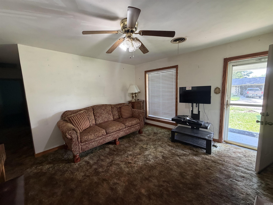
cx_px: 136
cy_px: 102
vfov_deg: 85.7
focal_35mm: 14
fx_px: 110
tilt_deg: -5.8
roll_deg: +1.9
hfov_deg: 102.1
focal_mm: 2.22
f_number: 2.2
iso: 320
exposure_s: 1/60
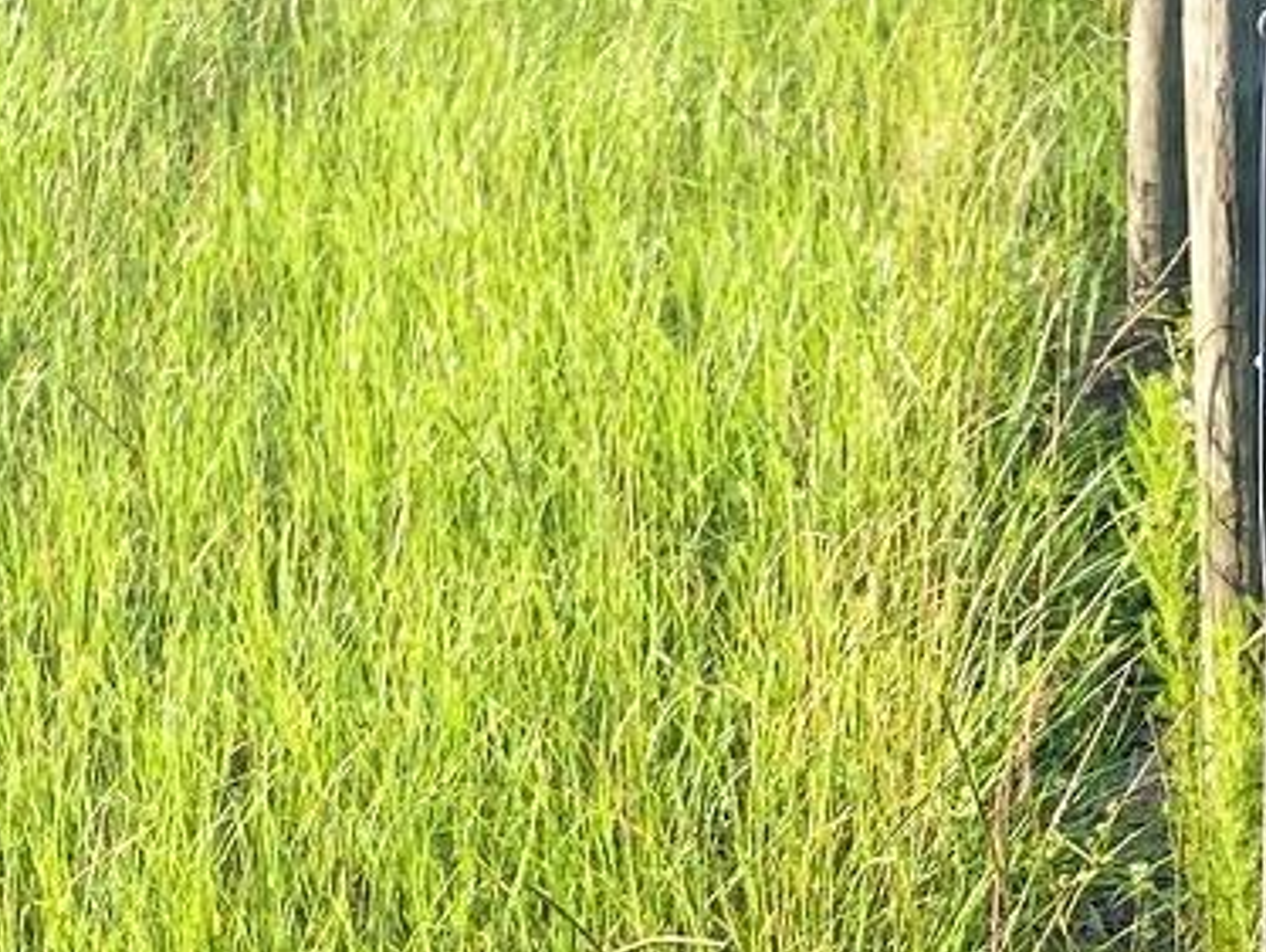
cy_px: 925
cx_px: 975
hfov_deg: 14.0
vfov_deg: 10.5
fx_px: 5123
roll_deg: +0.5
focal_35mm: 140
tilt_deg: -24.9
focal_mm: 4.25
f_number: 1.8
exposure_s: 1/504
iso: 32
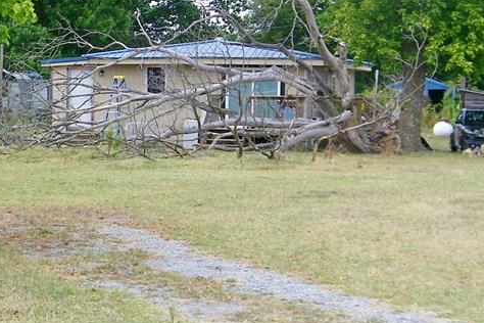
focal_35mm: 110
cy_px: 157
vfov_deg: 12.5
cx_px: 157
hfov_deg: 18.5
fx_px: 1479
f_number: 4
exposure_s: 1/160
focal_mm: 8.8
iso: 80
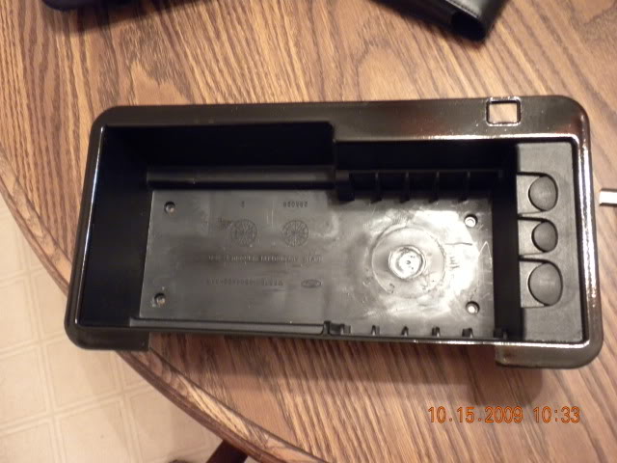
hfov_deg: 50.1
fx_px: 659
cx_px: 308
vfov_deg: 38.7
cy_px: 232
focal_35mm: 37
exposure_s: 1/9.9
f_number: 3.5
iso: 417
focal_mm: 6.6
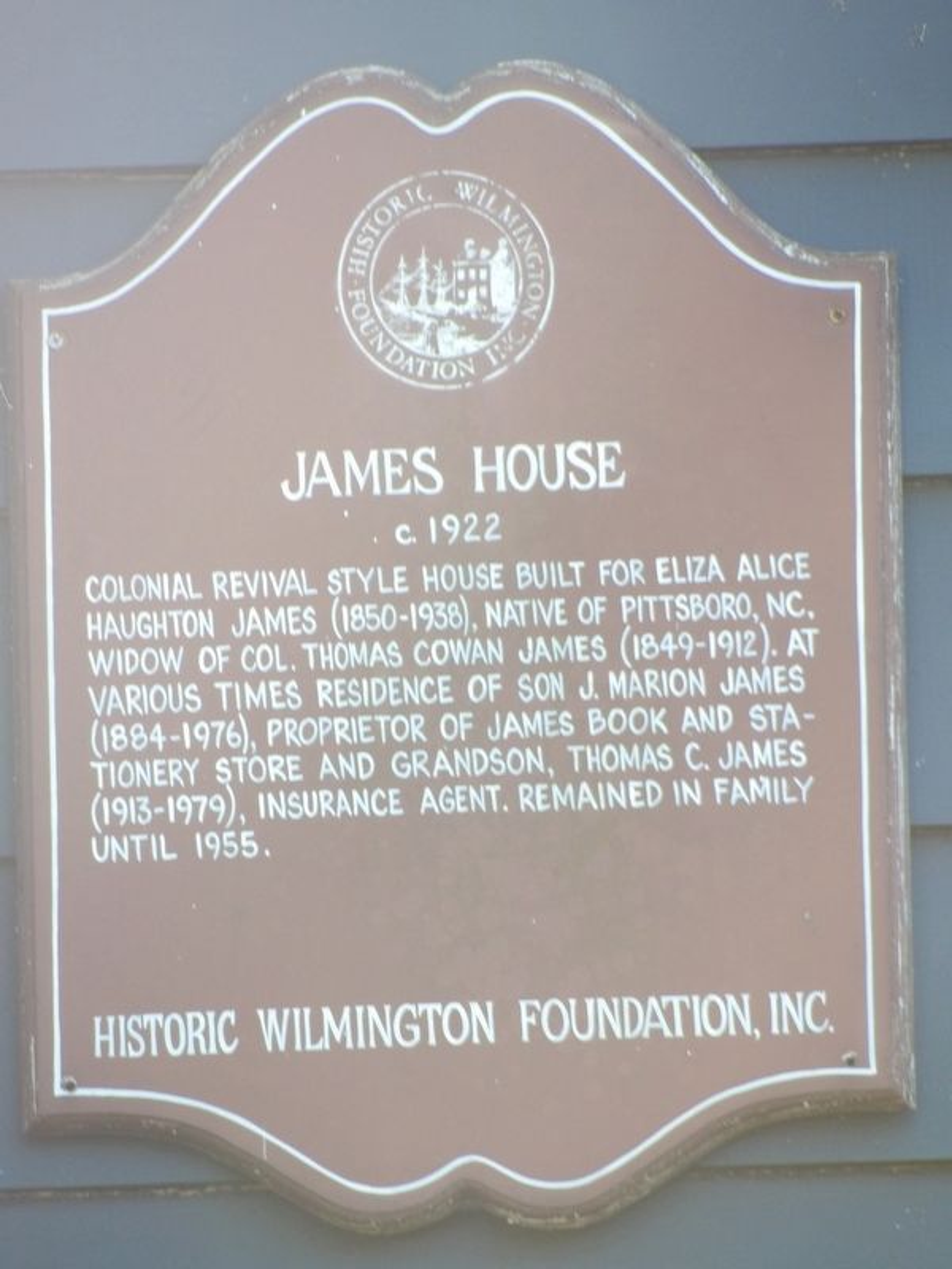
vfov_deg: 2.3
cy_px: 634
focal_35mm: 848
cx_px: 476
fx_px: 31095
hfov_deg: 1.8
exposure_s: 1/50
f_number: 4.8
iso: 252
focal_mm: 152.1
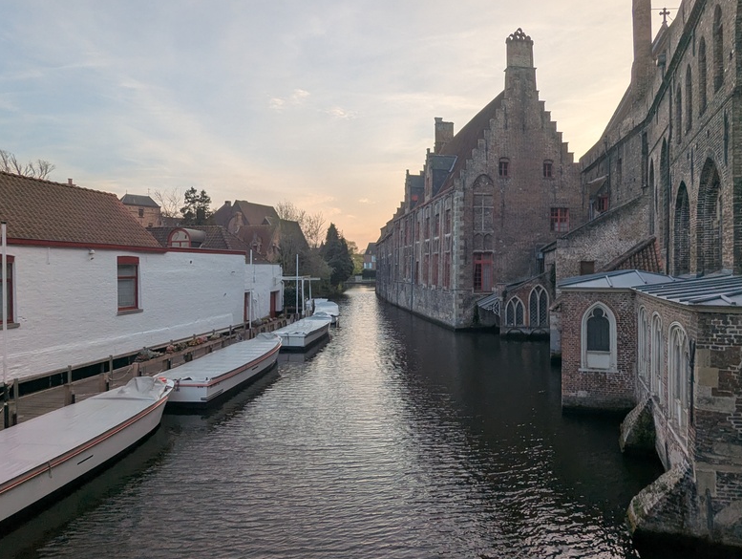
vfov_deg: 63.6
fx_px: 451
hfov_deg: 78.8
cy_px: 269
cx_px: 392
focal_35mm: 21
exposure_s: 1/673
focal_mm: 2.35
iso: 49
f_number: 2.2
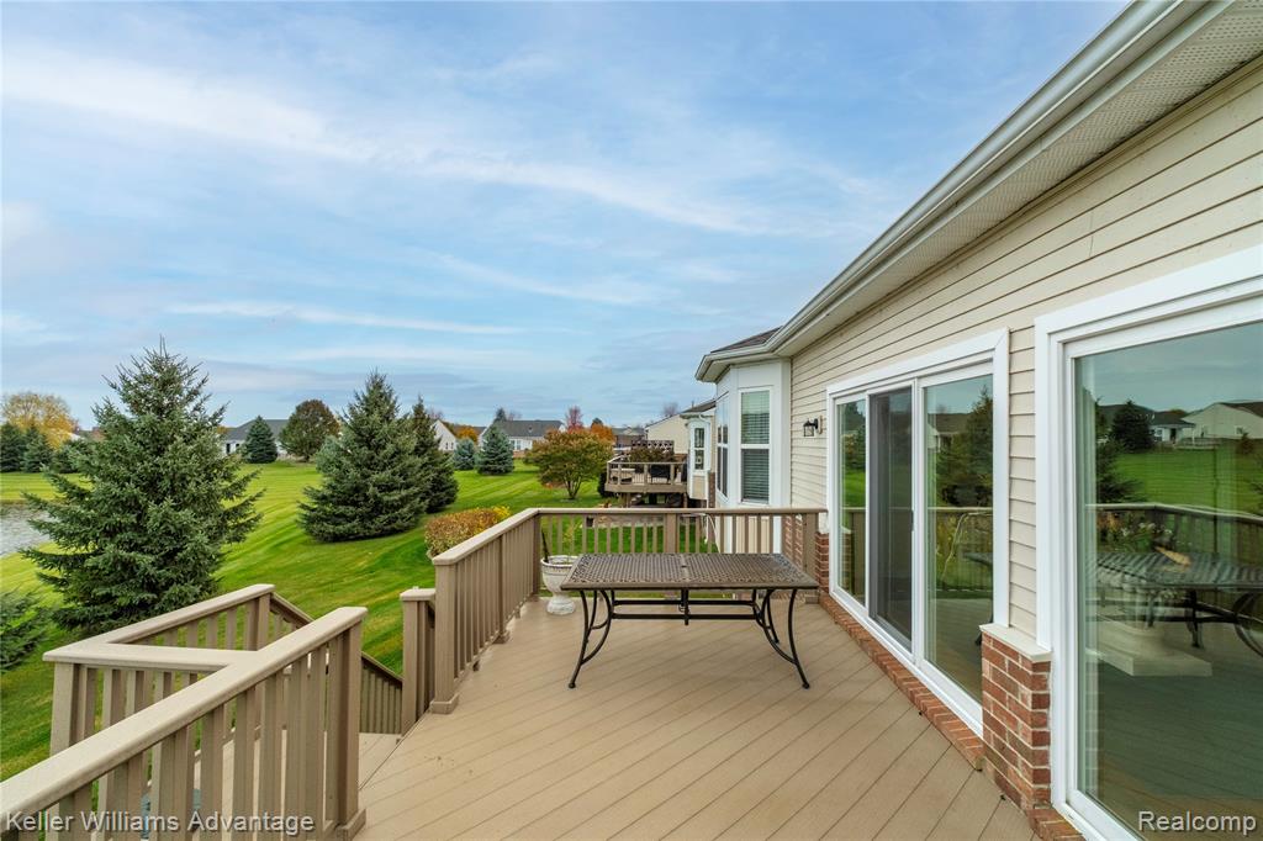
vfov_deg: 77.3
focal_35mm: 15
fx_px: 526
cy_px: 420
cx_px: 632
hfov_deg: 100.4
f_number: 5.6
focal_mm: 10
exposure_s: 1/250
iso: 640
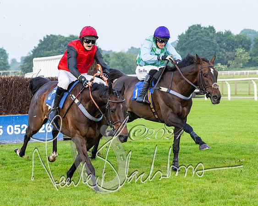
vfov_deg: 10.0
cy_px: 92
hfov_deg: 12.5
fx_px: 1179
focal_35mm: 154
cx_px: 179
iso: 1250
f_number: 4
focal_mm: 70
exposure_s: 1/2000
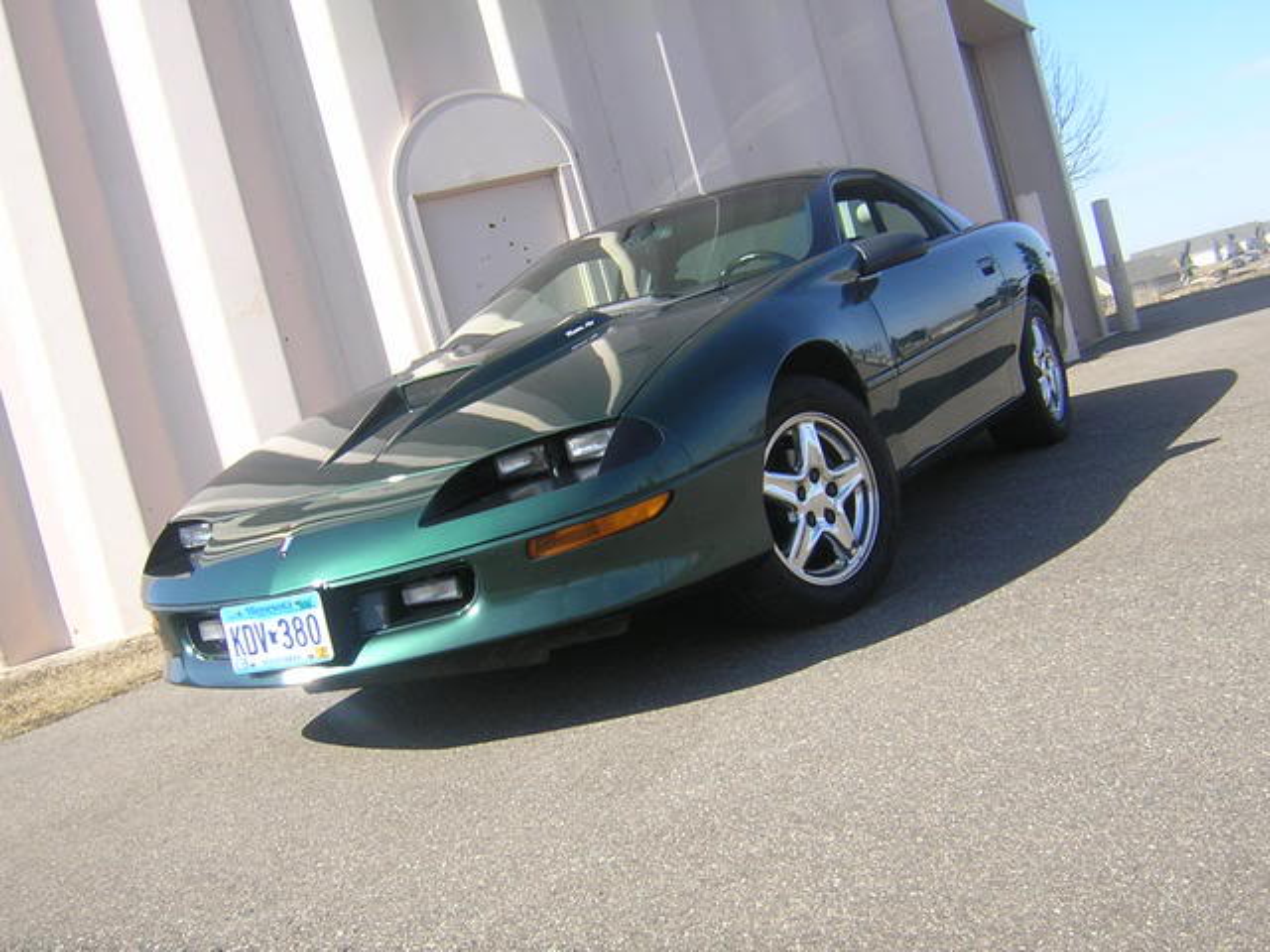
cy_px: 476
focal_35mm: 36
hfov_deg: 51.4
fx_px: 1321
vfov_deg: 39.7
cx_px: 635
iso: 100
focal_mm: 4.7
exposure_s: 1/189
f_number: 5.2
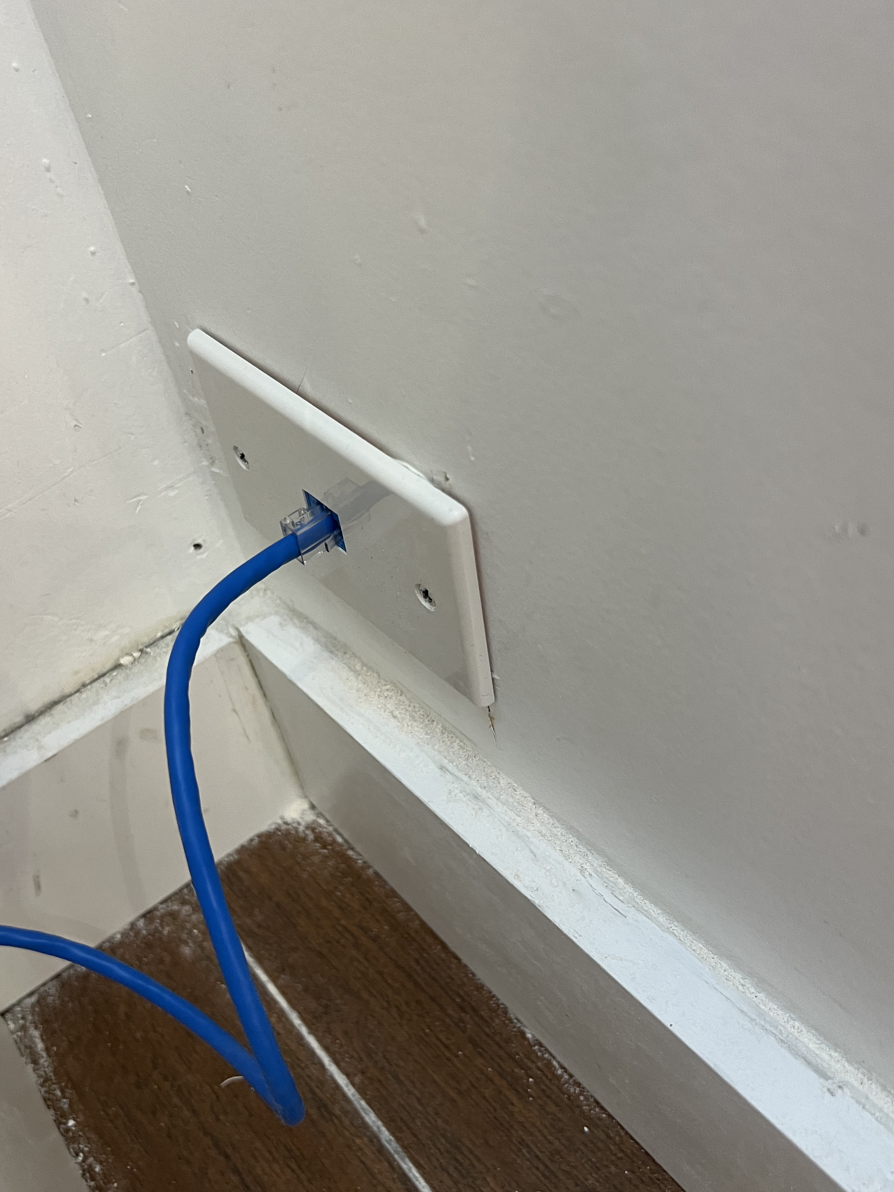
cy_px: 644
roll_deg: +18.4
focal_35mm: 31
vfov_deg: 58.3
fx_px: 1068
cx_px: 374
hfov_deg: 45.3
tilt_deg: -44.2
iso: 160
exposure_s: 1/60
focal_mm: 5.7
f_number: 1.5
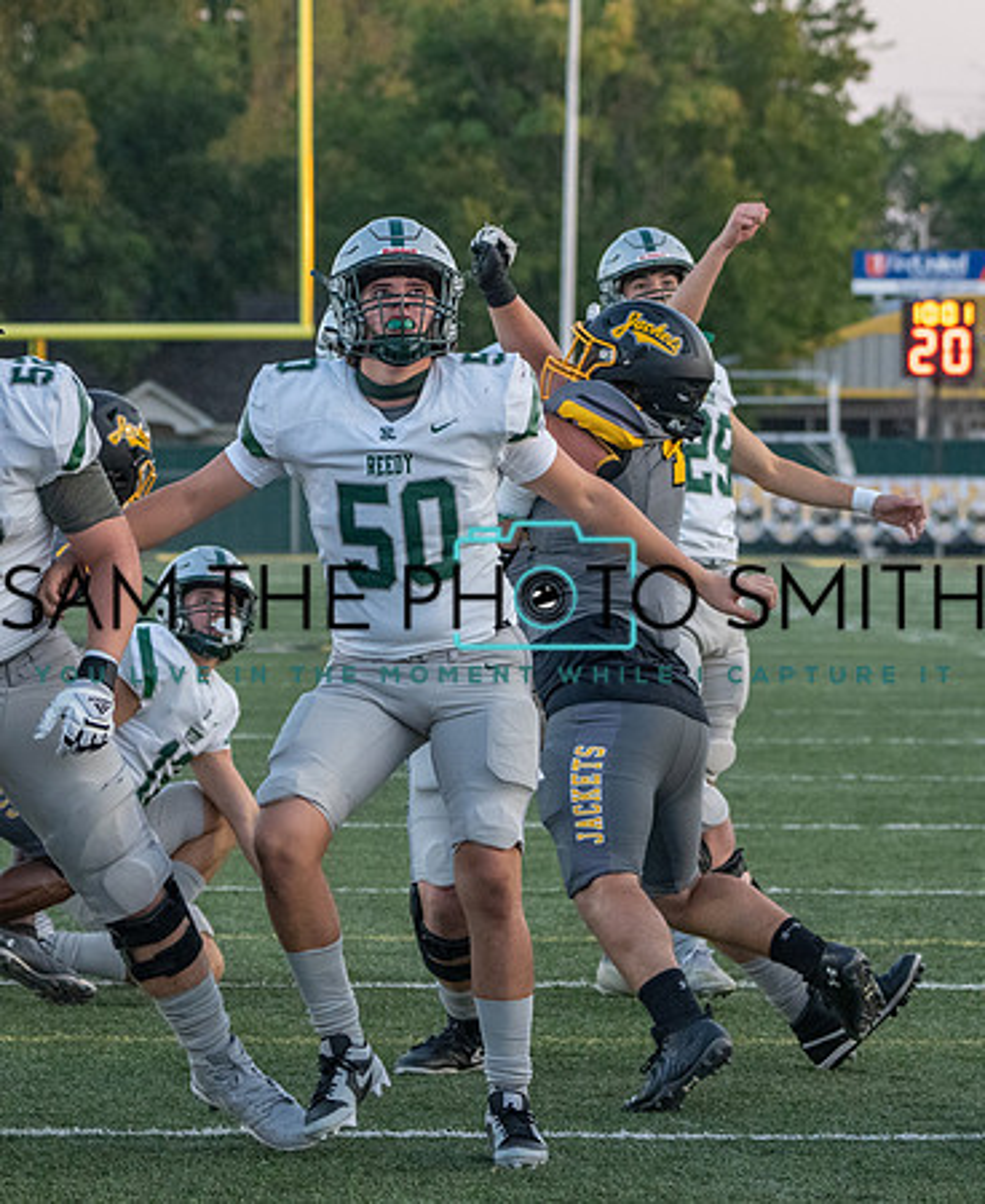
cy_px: 526
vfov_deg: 8.5
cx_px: 378
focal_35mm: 225
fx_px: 8095
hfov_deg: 7.0
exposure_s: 1/1000
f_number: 5.6
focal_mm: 119
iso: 2500
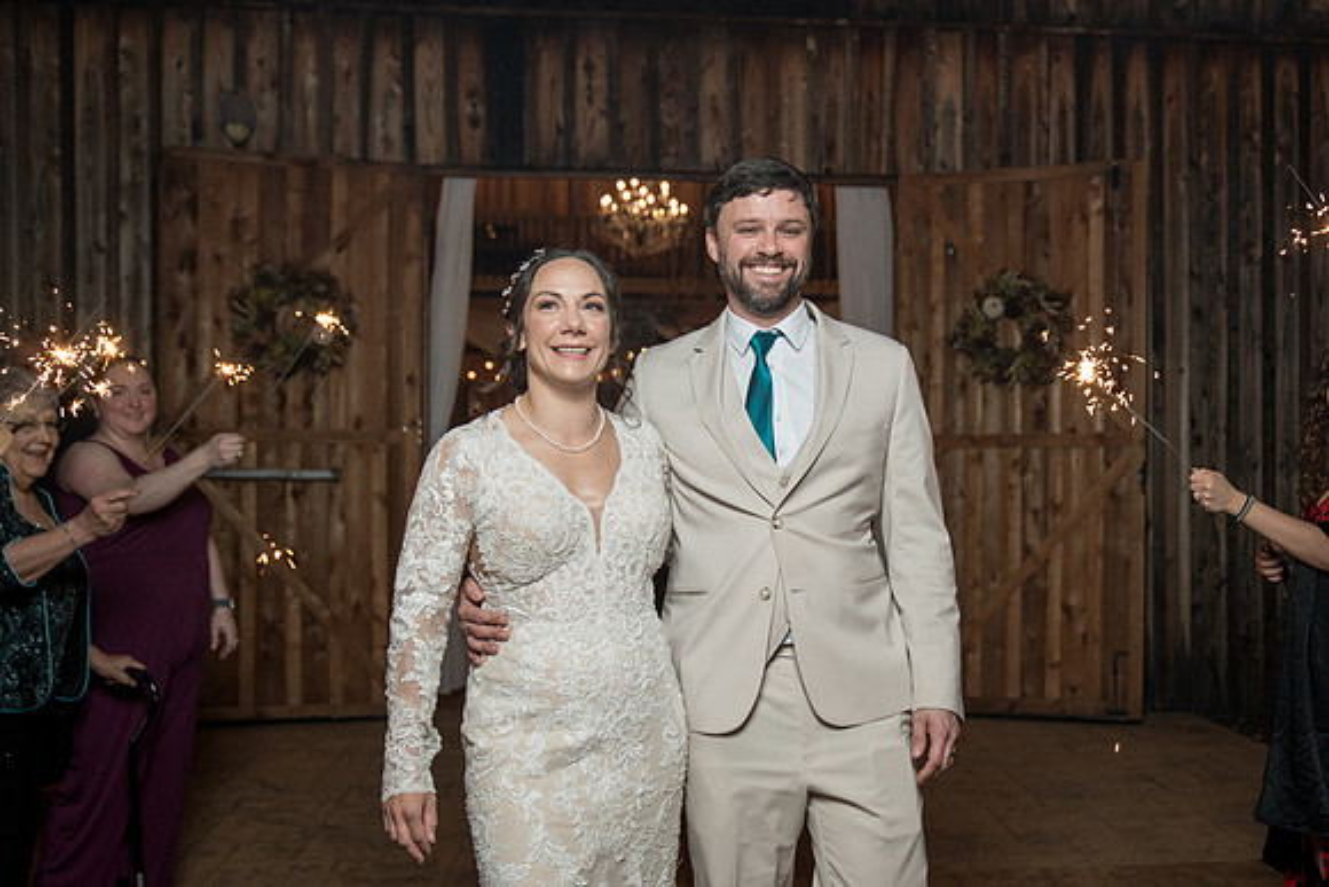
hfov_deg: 45.1
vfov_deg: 31.1
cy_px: 516
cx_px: 786
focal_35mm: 43
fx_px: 1592
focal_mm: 32
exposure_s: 1/200
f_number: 2.8
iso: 2000
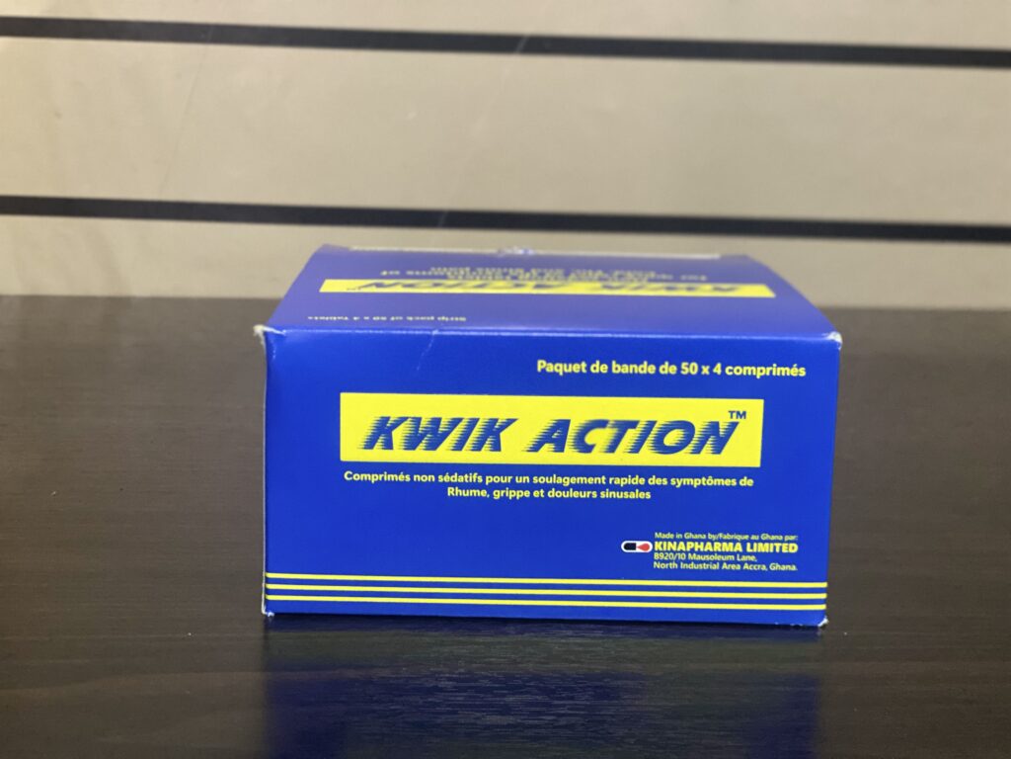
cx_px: 506
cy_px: 380
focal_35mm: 52
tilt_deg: -11.2
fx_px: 1519
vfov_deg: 28.0
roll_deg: -0.6
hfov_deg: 36.8
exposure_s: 1/22
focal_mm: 6
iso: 500
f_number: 2
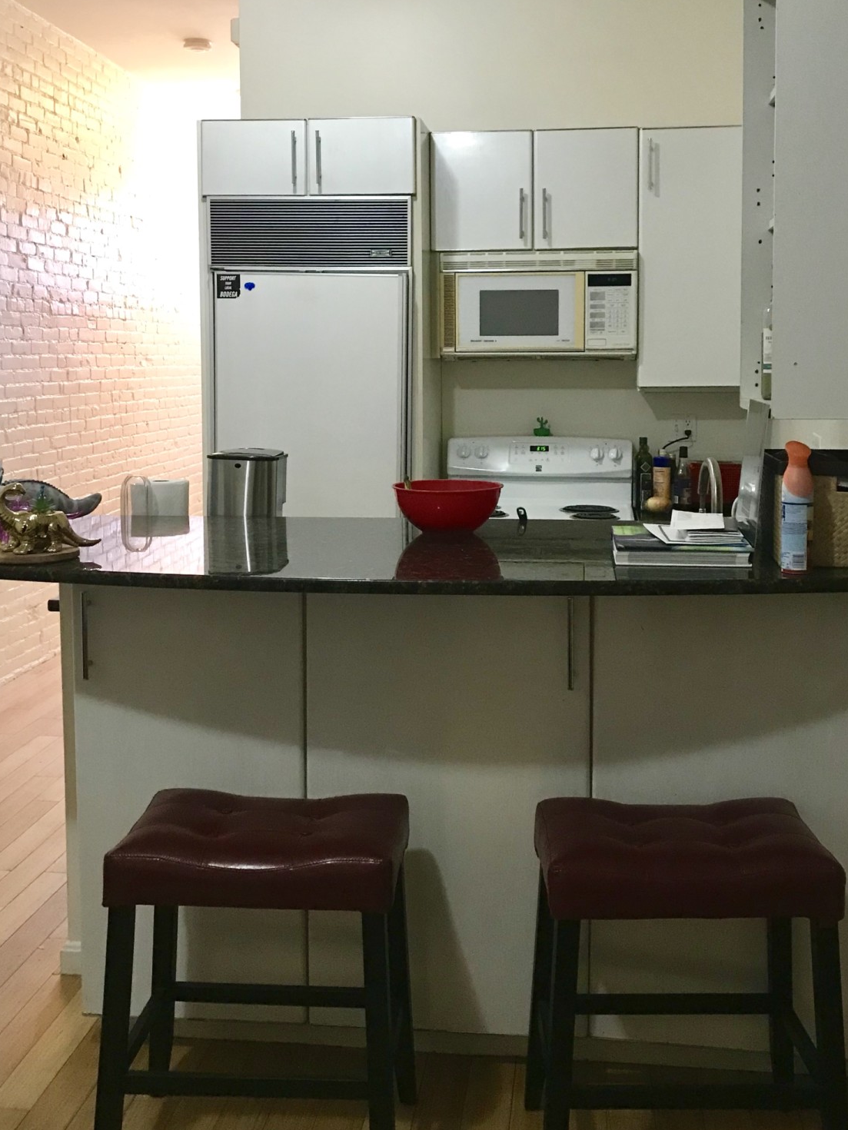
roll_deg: -0.7
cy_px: 445
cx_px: 438
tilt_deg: -3.4
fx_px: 1273
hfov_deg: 36.8
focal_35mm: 39
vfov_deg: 47.5
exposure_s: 1/15
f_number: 1.8
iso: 80
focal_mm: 3.99
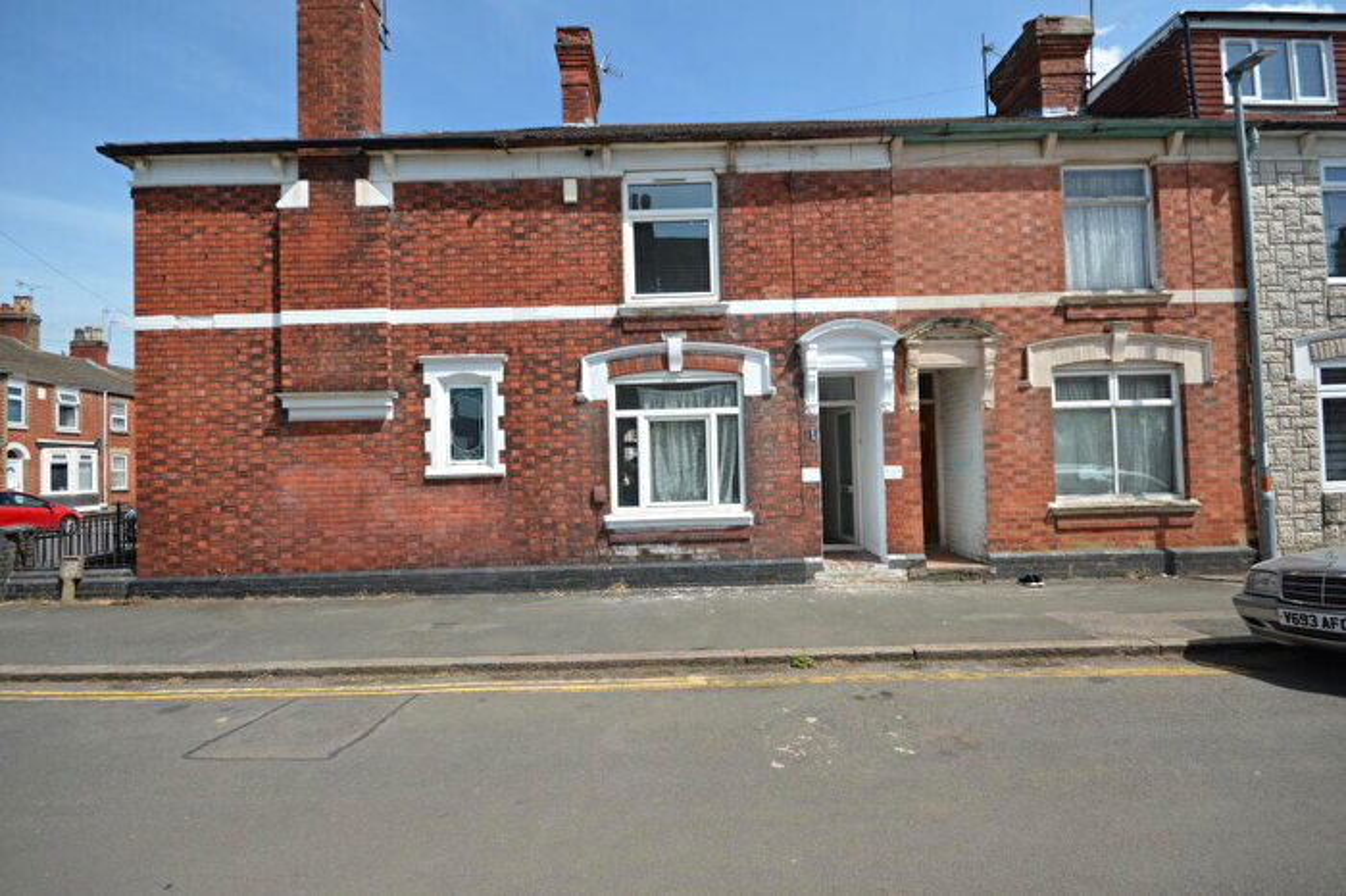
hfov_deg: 100.4
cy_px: 448
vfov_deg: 77.3
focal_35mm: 15
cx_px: 673
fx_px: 561
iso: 125
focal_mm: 10
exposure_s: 1/250
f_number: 8
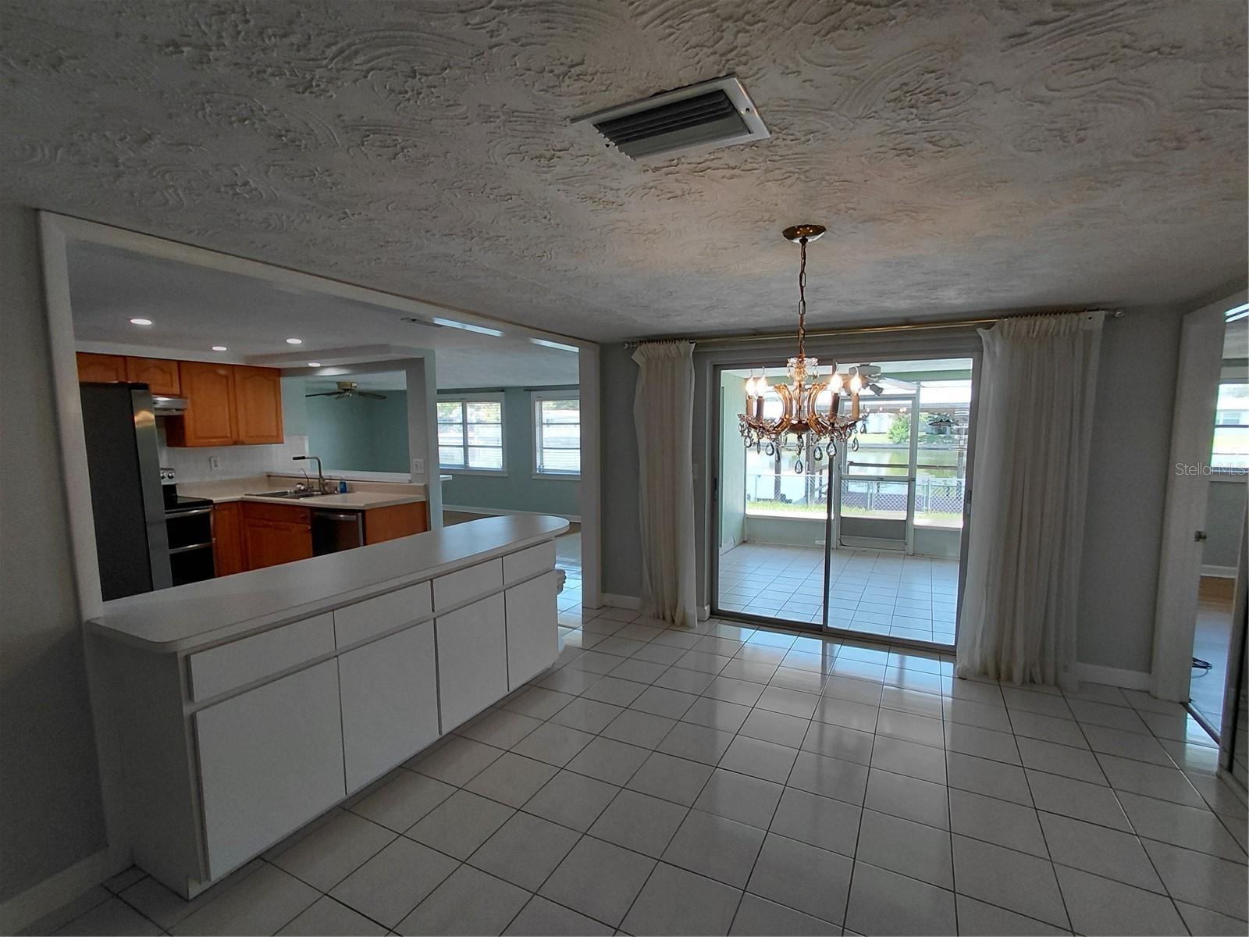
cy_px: 468
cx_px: 624
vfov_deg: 78.1
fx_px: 577
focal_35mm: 16
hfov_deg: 94.5
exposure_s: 1/120
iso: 50
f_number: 2.2
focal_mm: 1.64
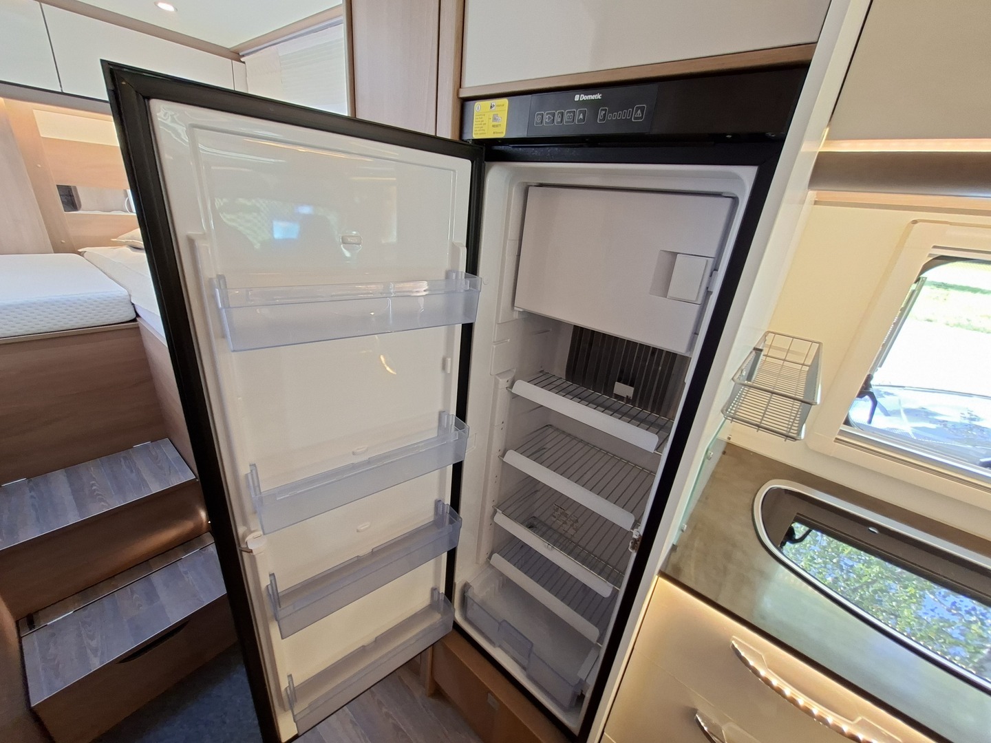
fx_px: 372
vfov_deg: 89.9
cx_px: 496
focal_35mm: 13
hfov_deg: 106.2
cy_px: 372
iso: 200
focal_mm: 1.74
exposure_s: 1/30
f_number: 2.2
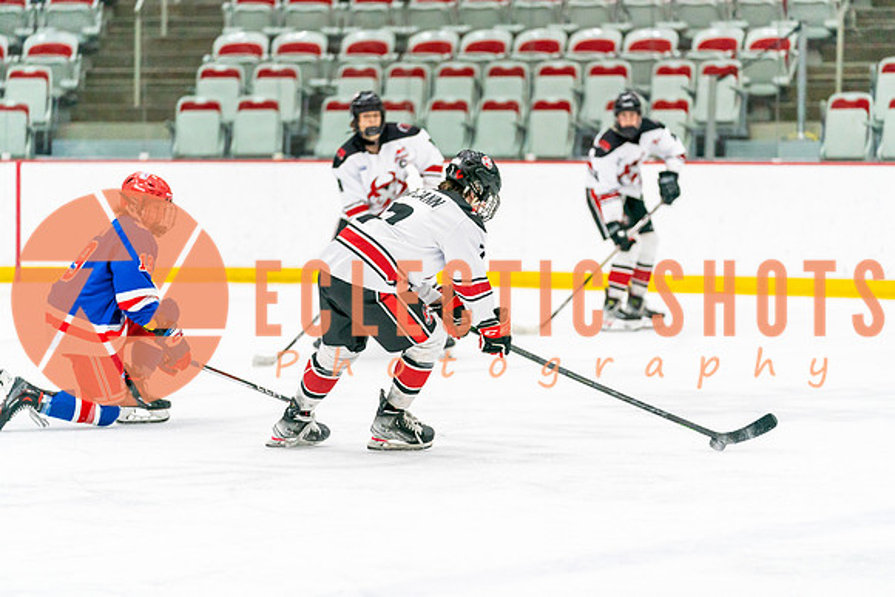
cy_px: 298
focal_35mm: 174
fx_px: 4334
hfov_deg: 11.8
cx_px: 448
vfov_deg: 7.9
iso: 3200
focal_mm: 171
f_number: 2.8
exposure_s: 1/1250
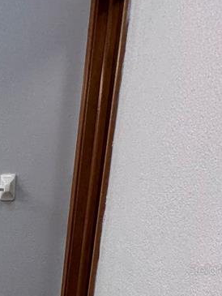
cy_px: 269
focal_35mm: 46
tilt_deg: -12.8
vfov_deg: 38.3
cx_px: -119
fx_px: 393
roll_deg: +0.1
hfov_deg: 24.1
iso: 50
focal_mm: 2.22
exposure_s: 1/120
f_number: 2.2
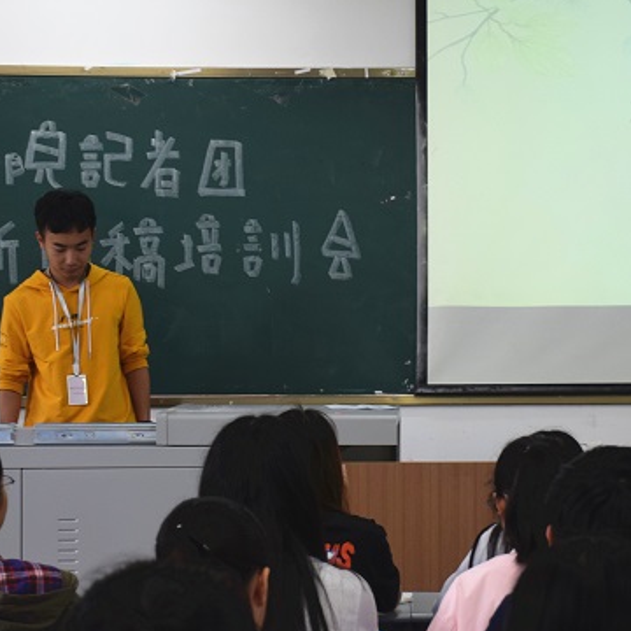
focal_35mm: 104
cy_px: 344
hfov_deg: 16.7
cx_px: 417
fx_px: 2145
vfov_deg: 16.7
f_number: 4.5
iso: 450
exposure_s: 1/60
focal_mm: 42
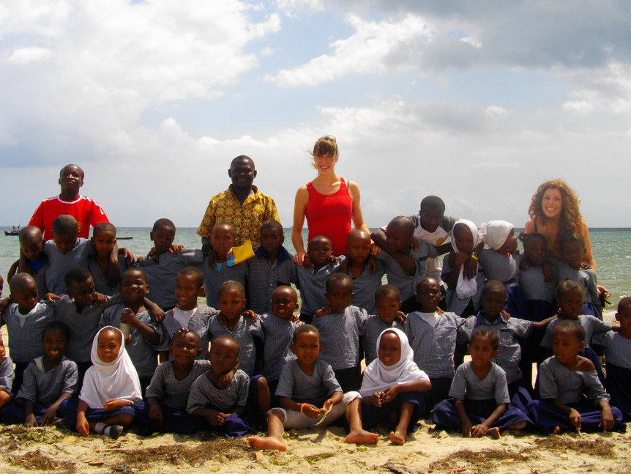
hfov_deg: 48.9
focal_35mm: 38
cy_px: 208
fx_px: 693
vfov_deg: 37.7
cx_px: 285
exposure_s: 1/640
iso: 100
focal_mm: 5.7
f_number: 5.5
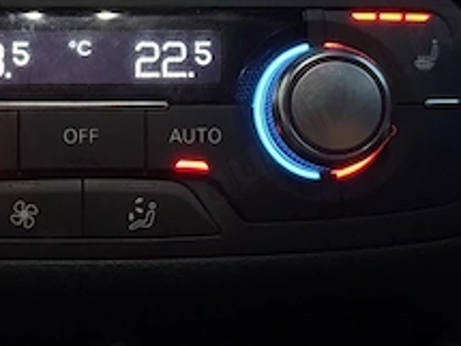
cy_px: 118
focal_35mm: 67
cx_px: 81
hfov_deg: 28.3
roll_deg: +0.6
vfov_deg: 21.8
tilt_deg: -11.7
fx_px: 892
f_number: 1.78
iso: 3200
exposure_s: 1/15
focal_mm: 6.76
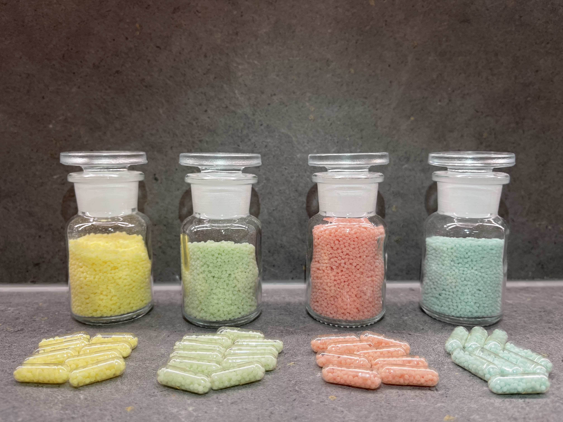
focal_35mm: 26
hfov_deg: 67.3
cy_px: 211
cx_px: 282
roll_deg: -0.3
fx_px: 423
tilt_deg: -9.3
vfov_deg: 53.1
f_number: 1.6
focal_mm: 5.1
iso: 80
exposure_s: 1/100
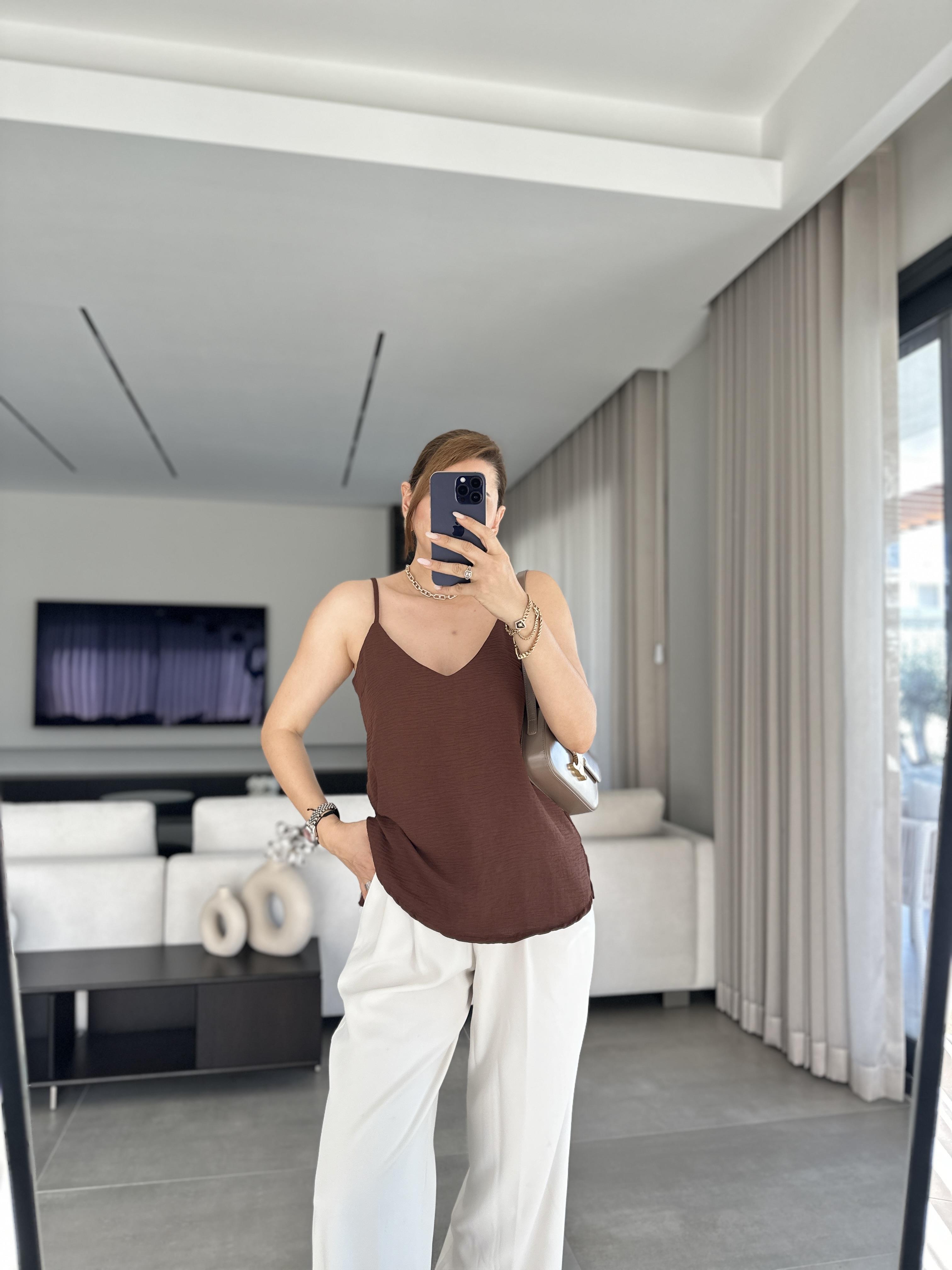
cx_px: 476
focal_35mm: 24
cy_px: 635
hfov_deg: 56.8
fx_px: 880
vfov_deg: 71.6
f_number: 1.78
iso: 125
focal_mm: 6.86
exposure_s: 1/121
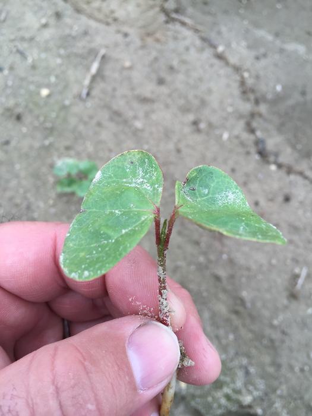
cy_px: 208
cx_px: 156
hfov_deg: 48.2
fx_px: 349
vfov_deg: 61.7
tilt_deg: -81.0
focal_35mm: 29
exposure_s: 1/403
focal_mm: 4.15
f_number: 2.2
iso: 32
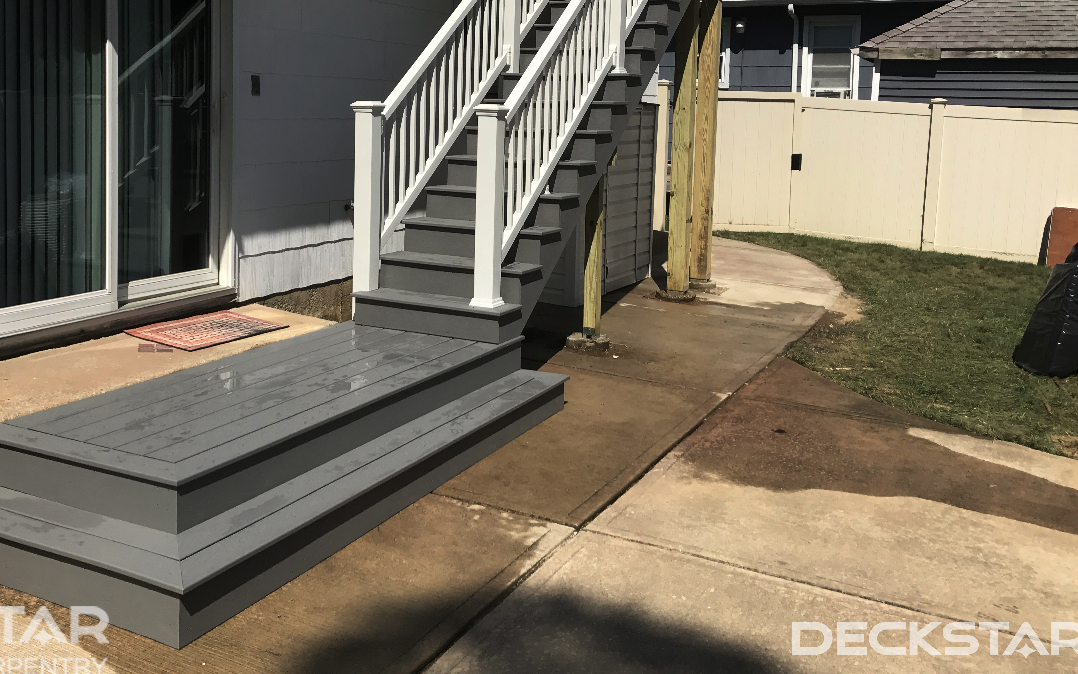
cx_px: 438
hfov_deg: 52.4
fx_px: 1087
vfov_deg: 33.9
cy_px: 190
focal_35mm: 37
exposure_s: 1/4367
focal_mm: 3.99
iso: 20
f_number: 1.8
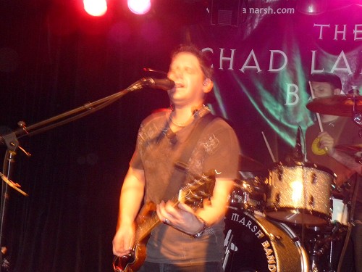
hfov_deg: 31.2
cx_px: 181
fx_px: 648
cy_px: 136
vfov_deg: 23.7
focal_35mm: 62
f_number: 4.5
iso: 500
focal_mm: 10.5
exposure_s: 1/8
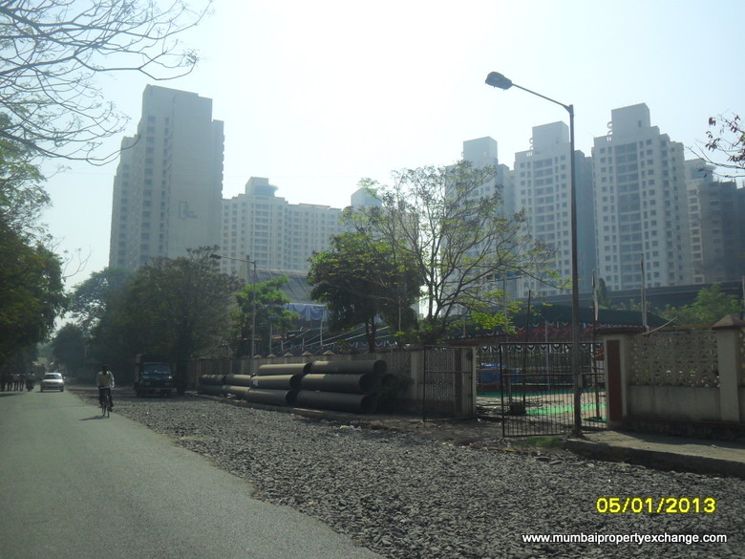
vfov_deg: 44.2
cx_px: 372
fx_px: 689
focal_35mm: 32
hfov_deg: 56.8
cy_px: 280
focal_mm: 5.7
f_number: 9.4
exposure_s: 1/250
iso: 100
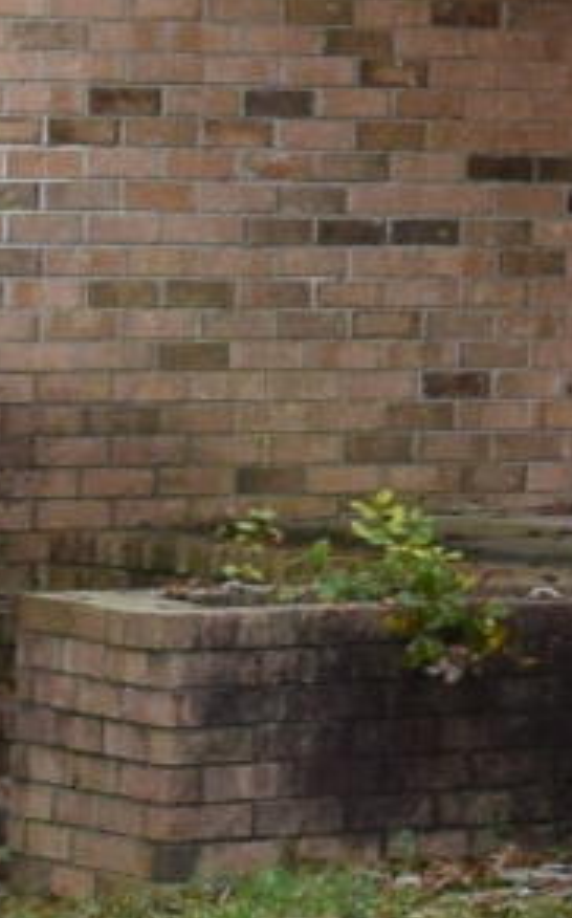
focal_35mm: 283
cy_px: -135
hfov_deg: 4.2
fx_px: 7073
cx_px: 2502
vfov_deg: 7.4
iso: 400
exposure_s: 1/15
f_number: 6.3
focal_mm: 18
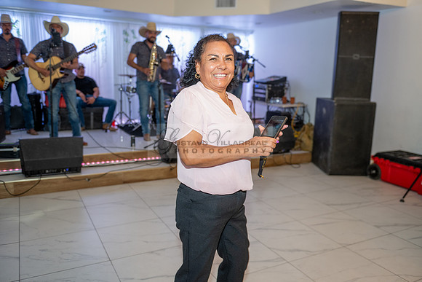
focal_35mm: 32
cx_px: 211
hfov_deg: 58.7
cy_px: 141
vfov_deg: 41.1
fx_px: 375
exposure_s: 1/160
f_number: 3.2
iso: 800
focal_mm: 32
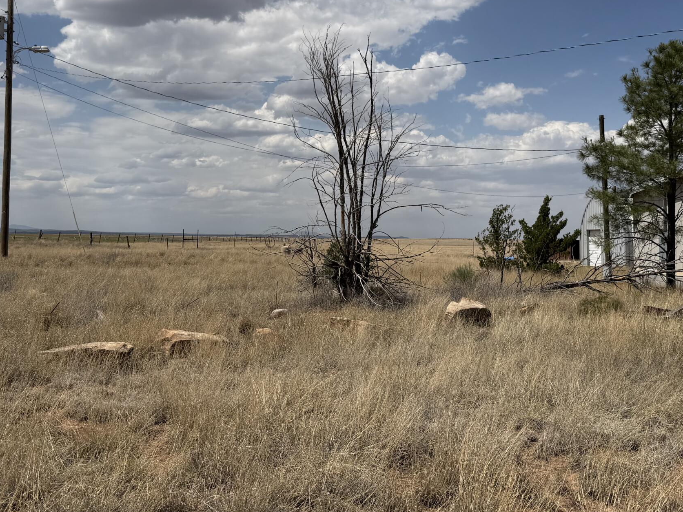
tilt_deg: +4.3
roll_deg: +0.0
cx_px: 355
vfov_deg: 33.4
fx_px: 849
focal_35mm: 43
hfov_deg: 43.8
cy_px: 194
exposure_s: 1/11905
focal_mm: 6.76
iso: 80
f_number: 1.78
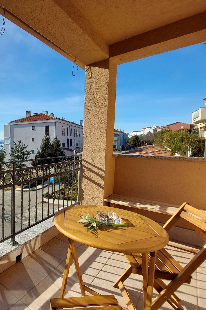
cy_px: 158
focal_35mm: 19
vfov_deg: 86.9
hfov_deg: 54.2
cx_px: 12
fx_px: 163
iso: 50
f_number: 2.2
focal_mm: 1.74
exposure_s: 1/1667
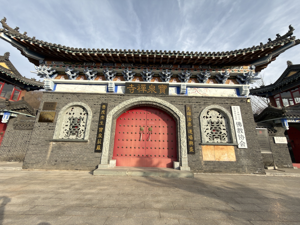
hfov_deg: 102.1
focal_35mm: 14
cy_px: 112
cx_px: 150
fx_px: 121
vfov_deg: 85.7
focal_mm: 2.22
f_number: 2.2
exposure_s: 1/520
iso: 16
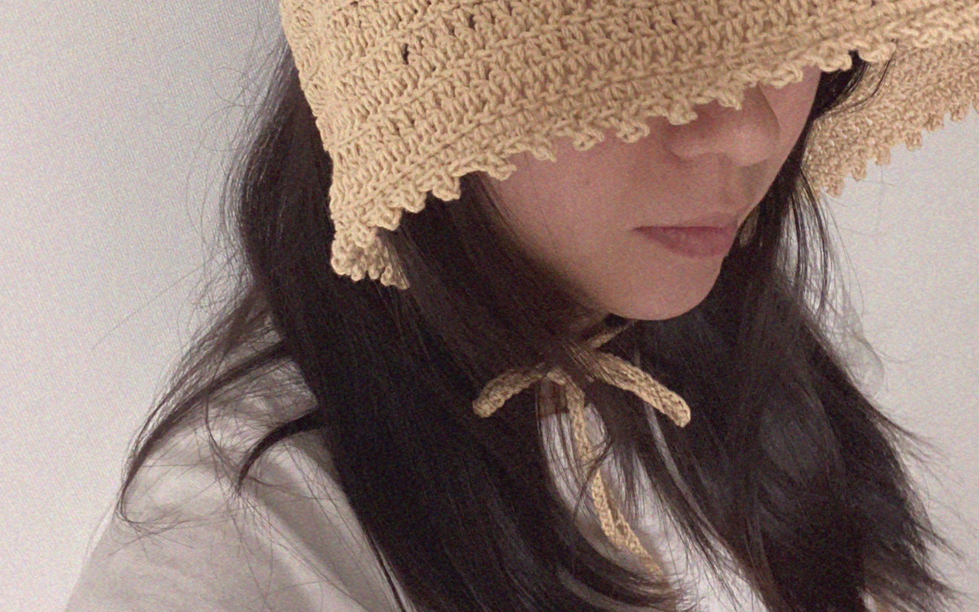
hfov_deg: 46.2
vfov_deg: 29.2
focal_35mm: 43
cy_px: 125
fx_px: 1147
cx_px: 494
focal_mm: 2.71
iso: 640
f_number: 2.2
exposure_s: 1/24
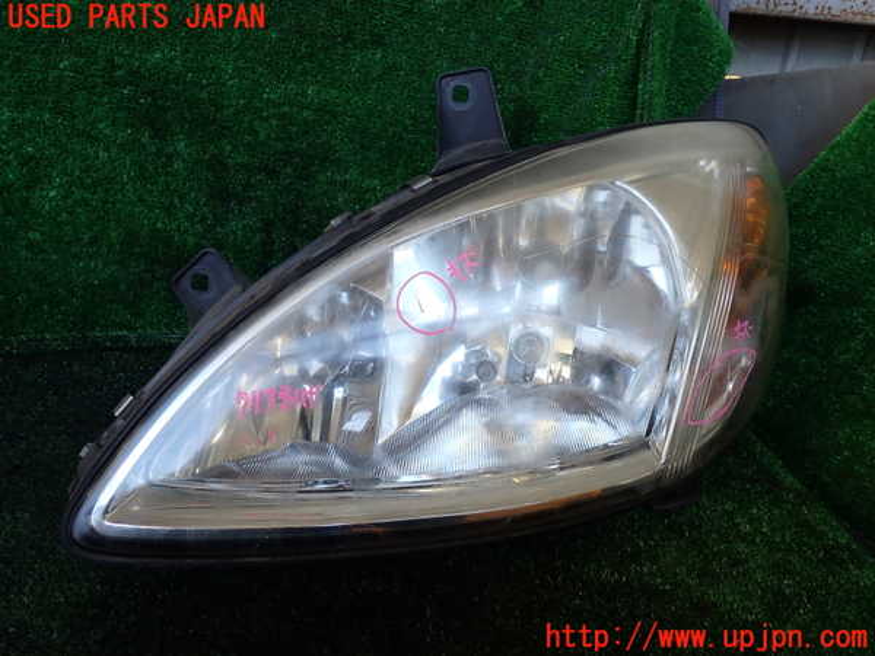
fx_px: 758
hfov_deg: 60.0
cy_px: 328
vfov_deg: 46.8
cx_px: 438
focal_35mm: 30
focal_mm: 5.4
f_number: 3.2
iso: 100
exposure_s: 1/80
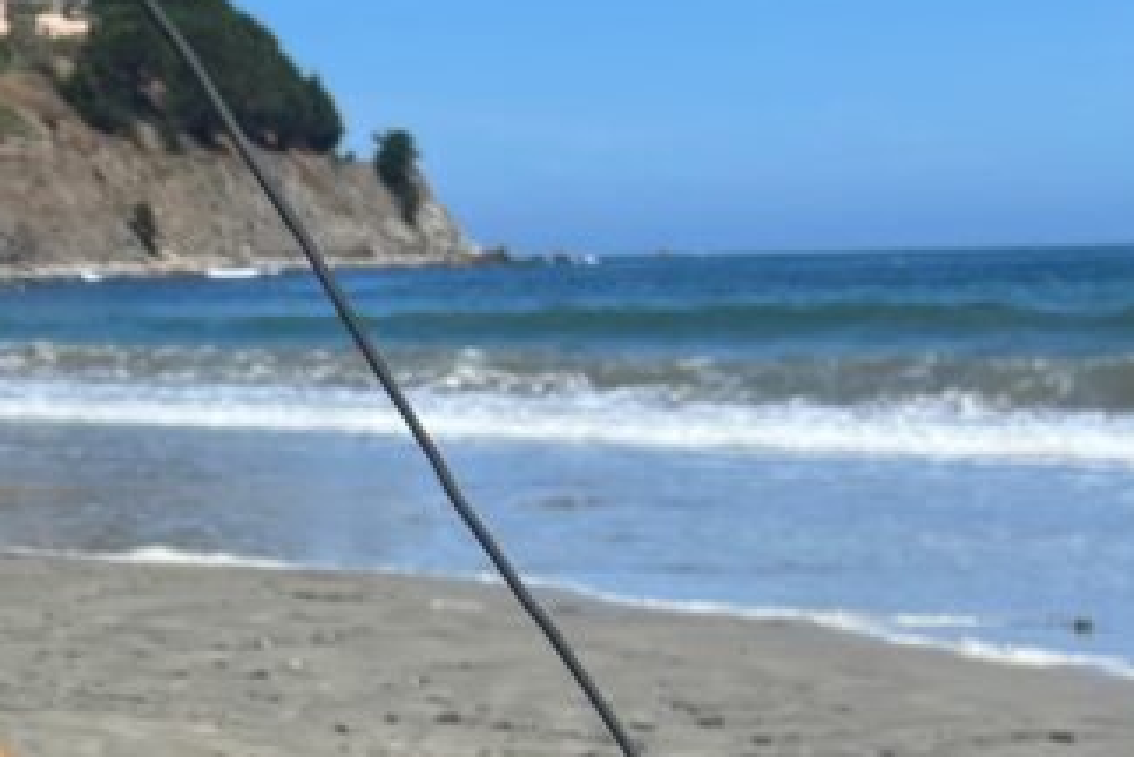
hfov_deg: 22.3
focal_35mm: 86
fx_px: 2710
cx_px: -116
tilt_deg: -19.3
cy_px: 1162
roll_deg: -0.1
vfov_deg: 14.7
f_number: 1.5
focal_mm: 5.7
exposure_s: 1/4274
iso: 50
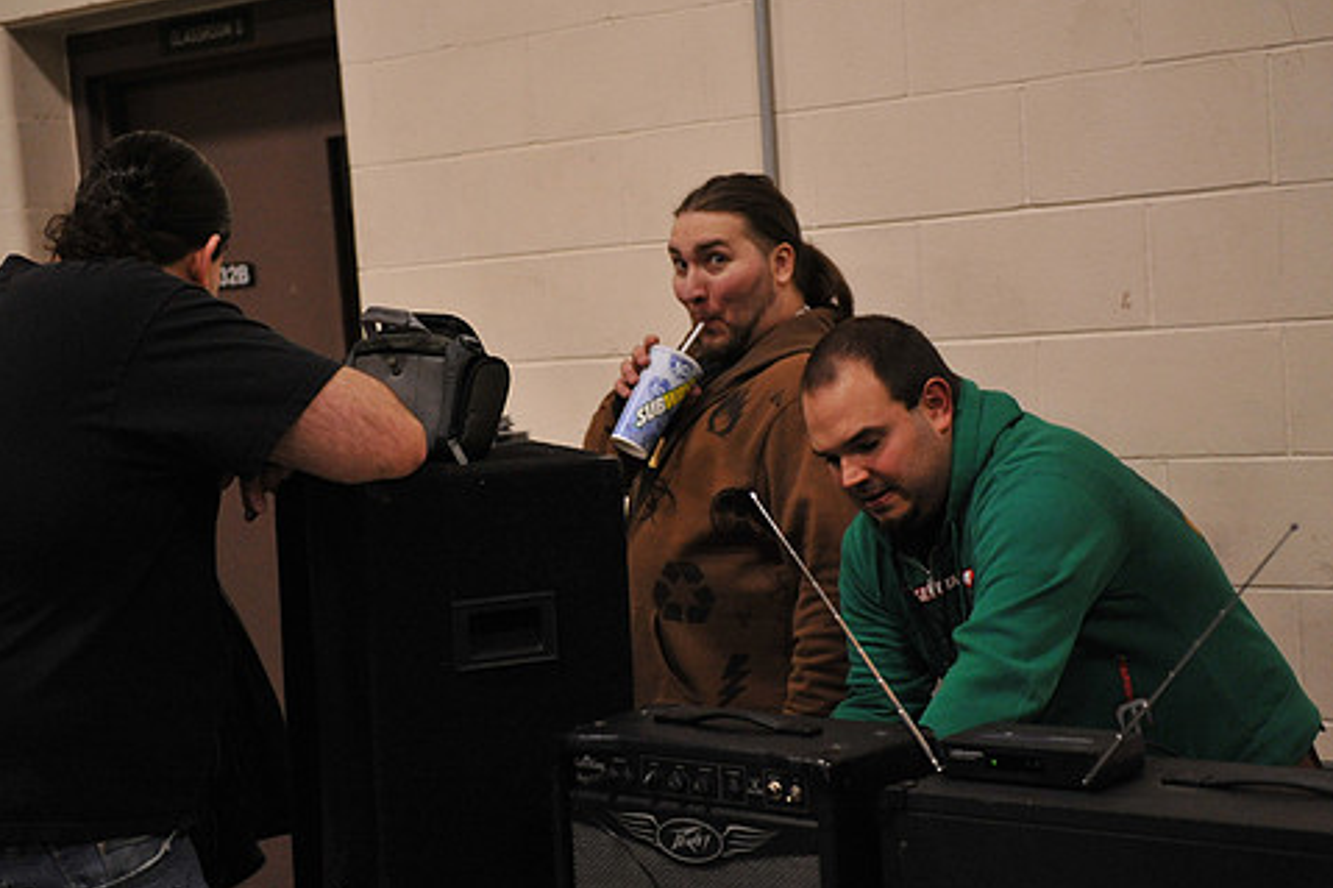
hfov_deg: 31.9
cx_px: 646
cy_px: 479
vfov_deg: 21.6
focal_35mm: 63
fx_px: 2332
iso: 3200
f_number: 2.8
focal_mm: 52
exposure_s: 1/250
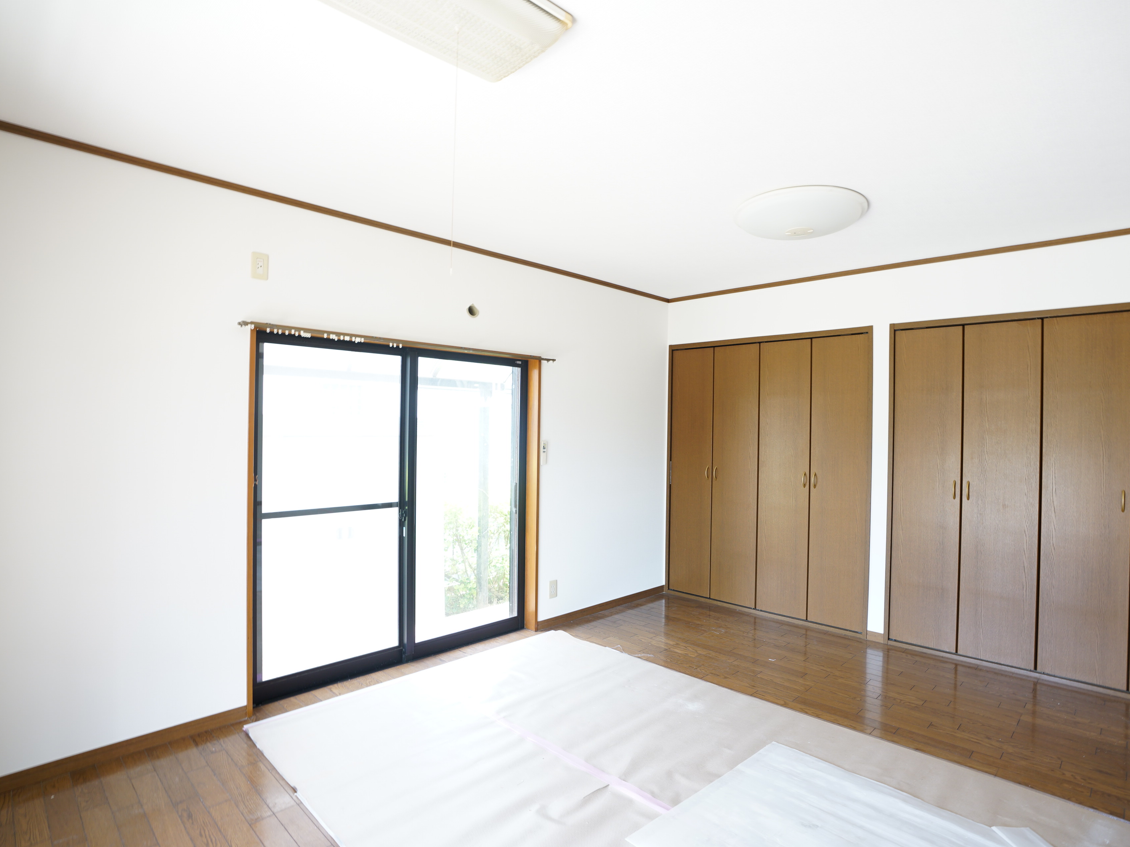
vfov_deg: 71.6
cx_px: 641
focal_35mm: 18
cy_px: 427
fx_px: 588
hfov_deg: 87.2
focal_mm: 16
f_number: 4.5
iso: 400
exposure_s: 1/20
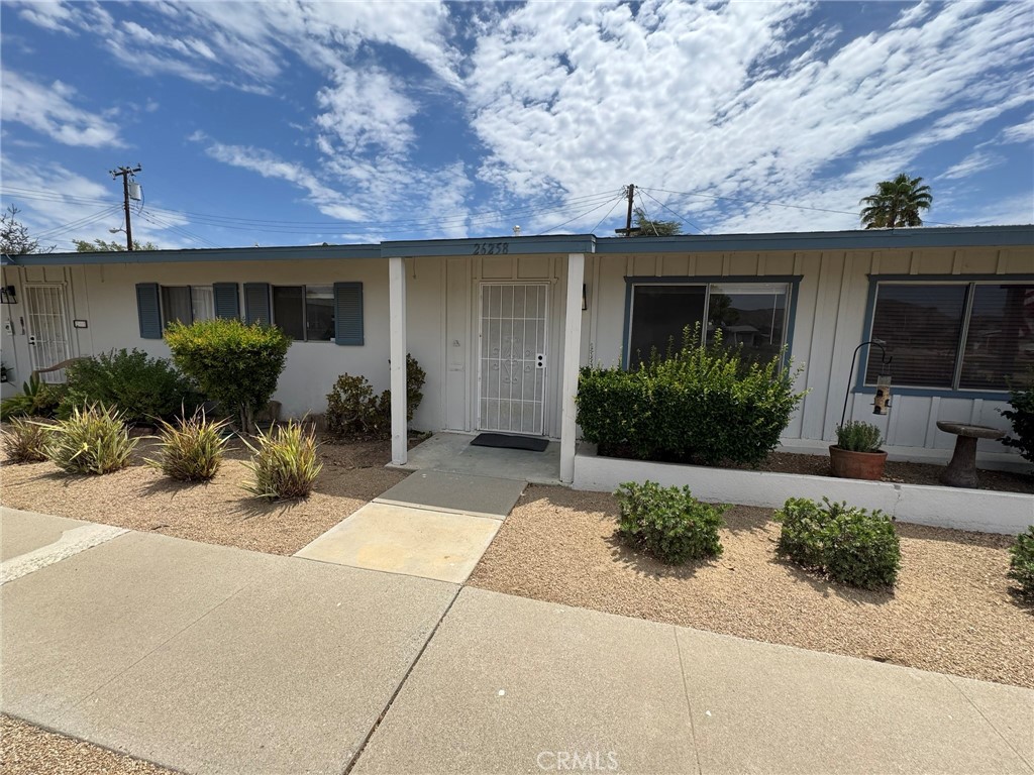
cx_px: 517
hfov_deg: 102.1
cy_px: 388
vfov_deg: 85.7
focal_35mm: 14
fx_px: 418
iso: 50
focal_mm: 2.22
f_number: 2.2
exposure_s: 1/1789
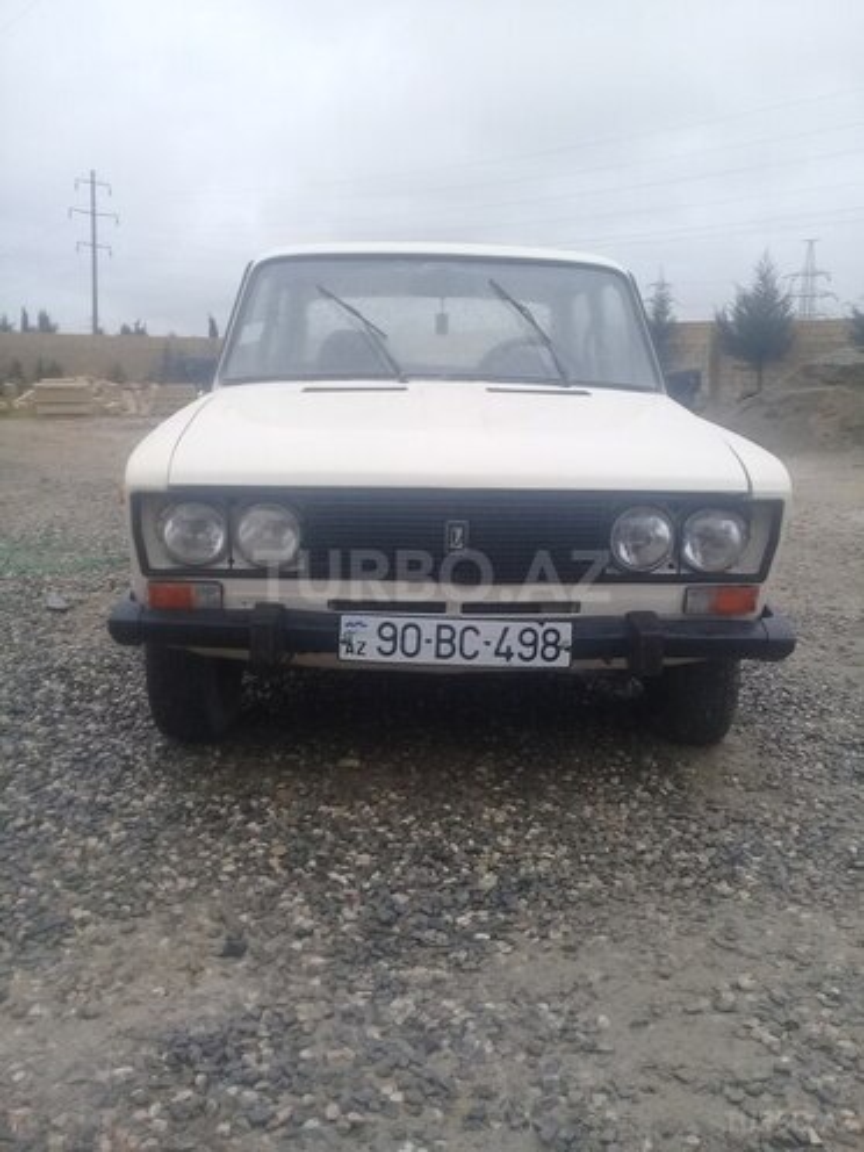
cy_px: 576
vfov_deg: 58.4
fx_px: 1032
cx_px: 432
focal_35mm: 31
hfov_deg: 45.4
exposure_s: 1/140
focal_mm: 3.3
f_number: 2.2
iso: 50
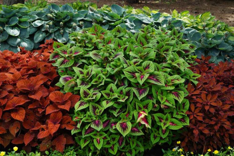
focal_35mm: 52
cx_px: 117
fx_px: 341
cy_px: 78
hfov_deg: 37.9
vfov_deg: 25.7
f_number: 6.3
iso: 100
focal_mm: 35
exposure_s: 1/80
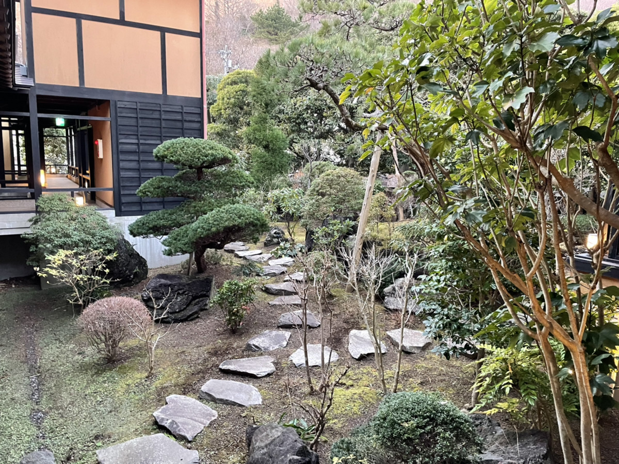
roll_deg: -1.2
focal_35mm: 26
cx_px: 310
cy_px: 232
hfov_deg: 67.3
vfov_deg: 53.1
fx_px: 465
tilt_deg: -8.6
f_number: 1.6
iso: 500
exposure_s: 1/50
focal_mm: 4.2
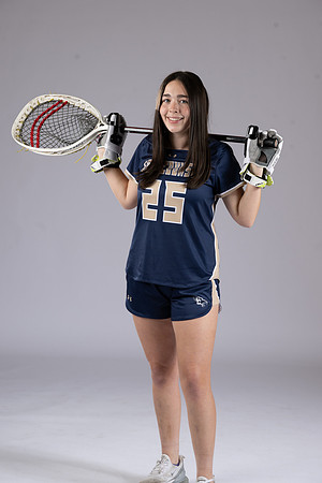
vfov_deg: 20.6
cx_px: 161
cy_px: 242
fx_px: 1328
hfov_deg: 13.8
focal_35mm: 99
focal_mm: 99
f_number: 7.1
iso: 250
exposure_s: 1/200
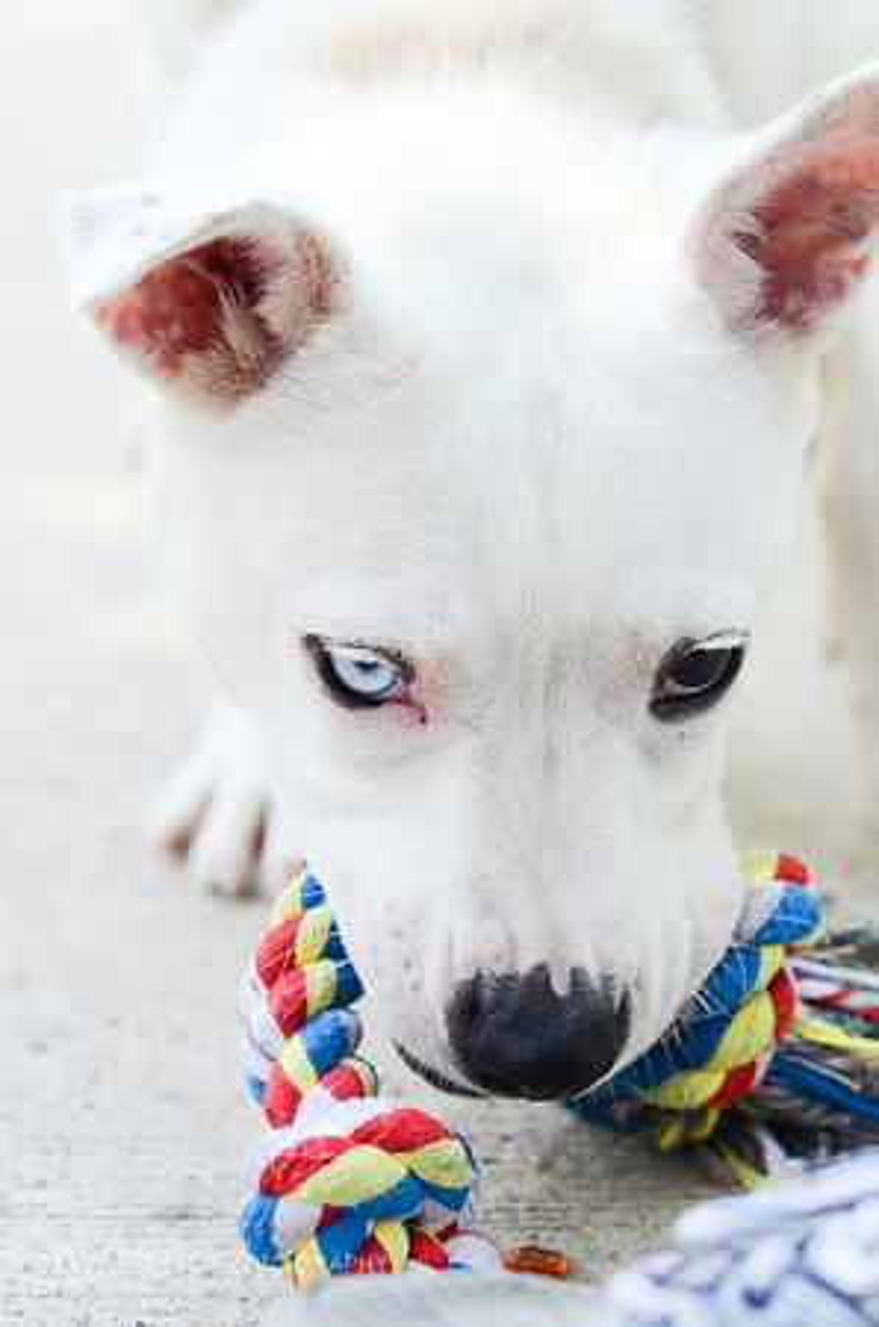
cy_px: 664
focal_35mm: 75
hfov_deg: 18.1
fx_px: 2759
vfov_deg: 27.0
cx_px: 440
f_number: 3.2
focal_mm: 50
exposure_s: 1/2000
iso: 800
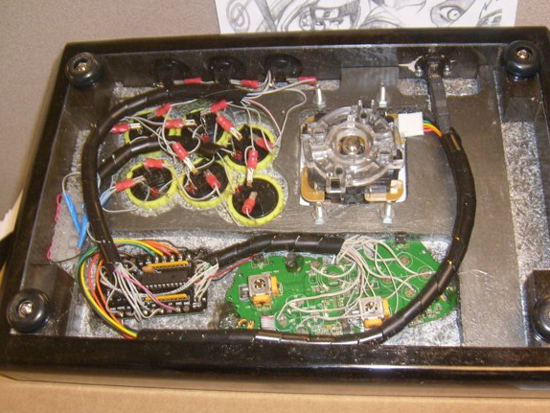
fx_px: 620
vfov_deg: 36.8
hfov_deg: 47.8
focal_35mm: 39
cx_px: 286
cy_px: 225
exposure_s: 1/45
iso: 100
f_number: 2.8
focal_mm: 5.8
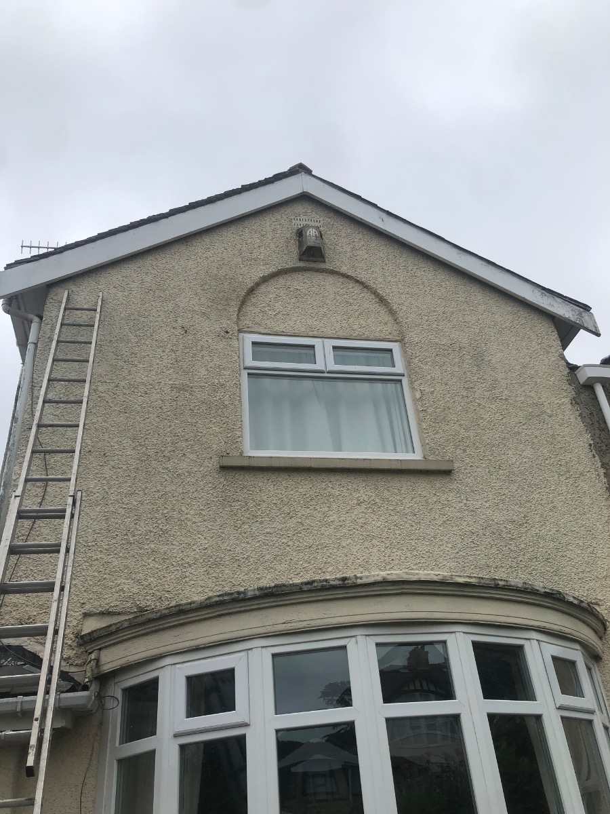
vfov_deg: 63.4
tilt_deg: +33.8
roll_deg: +6.6
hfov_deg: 49.7
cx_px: 305
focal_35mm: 28
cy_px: 407
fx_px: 658
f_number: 1.8
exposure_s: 1/1845
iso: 20
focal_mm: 4
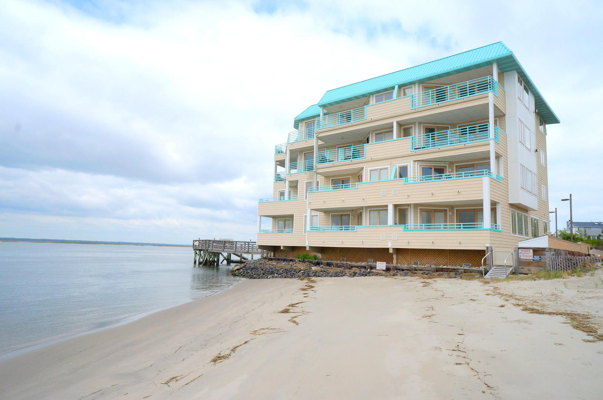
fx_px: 401
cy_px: 200
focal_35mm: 24
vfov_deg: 53.0
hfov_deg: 73.8
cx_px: 302
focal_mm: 16
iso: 200
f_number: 9
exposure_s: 1/800
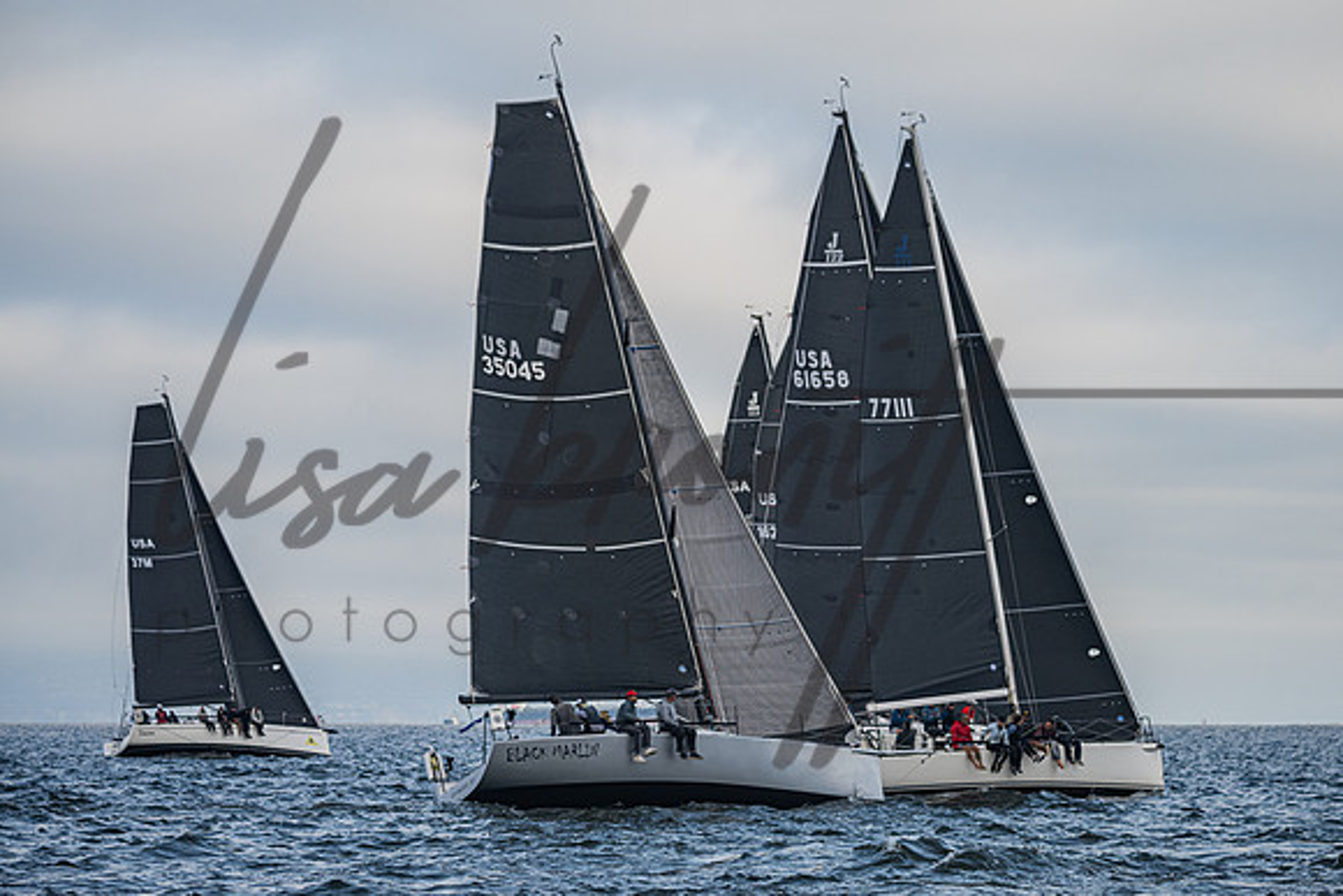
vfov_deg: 8.8
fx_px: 5835
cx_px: 719
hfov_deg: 13.1
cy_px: 474
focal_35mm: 156
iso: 400
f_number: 5.6
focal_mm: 145
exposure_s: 1/2000
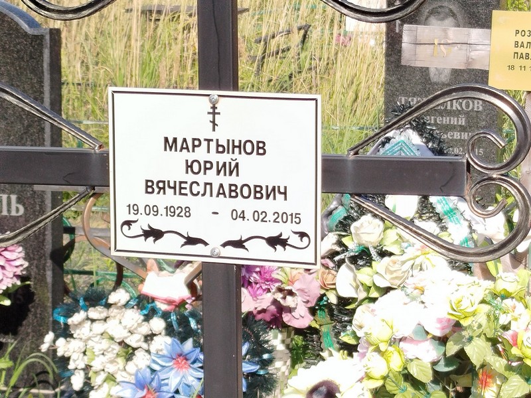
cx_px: 266
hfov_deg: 45.8
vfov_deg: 35.1
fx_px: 629
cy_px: 199
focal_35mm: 41
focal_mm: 5.31
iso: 50
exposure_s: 1/433
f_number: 1.7
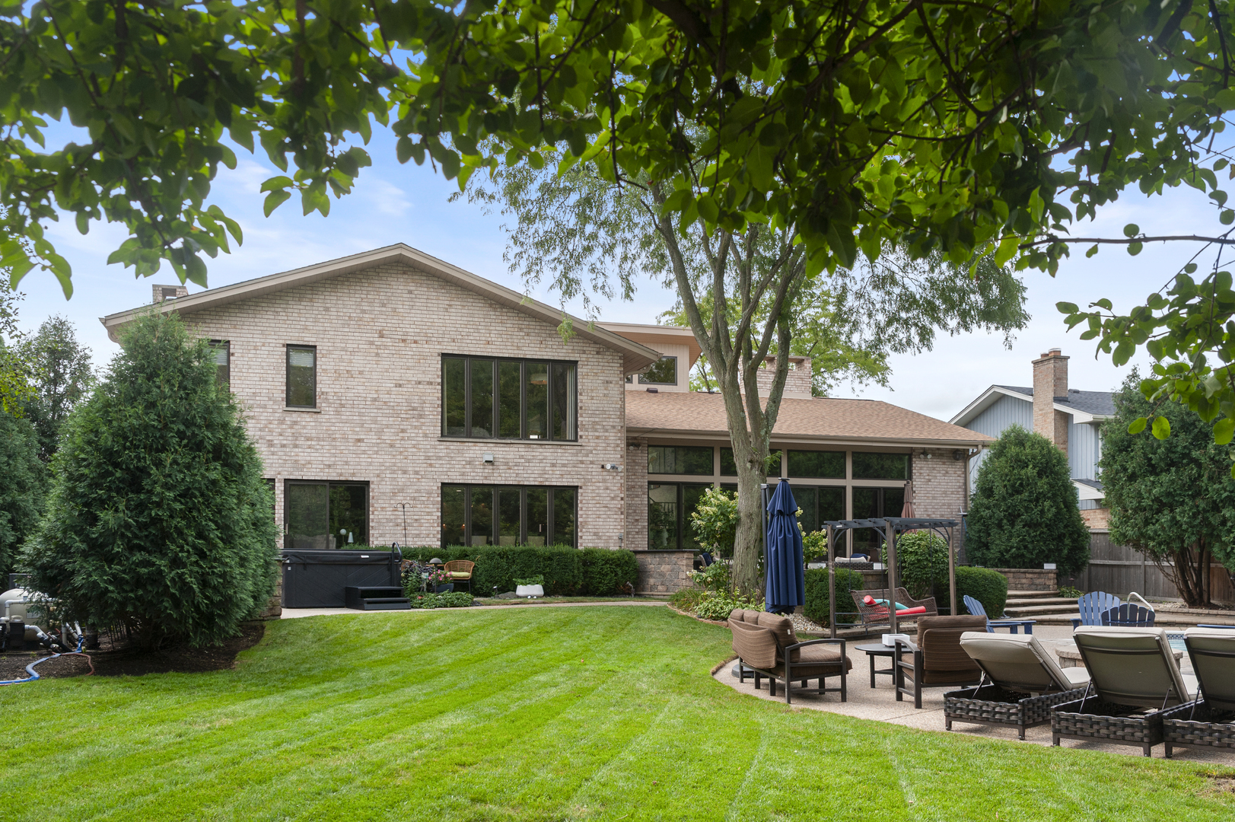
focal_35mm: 31
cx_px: 618
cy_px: 411
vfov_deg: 42.3
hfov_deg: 60.3
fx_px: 1063
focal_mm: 31
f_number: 8
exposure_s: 1/320
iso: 400
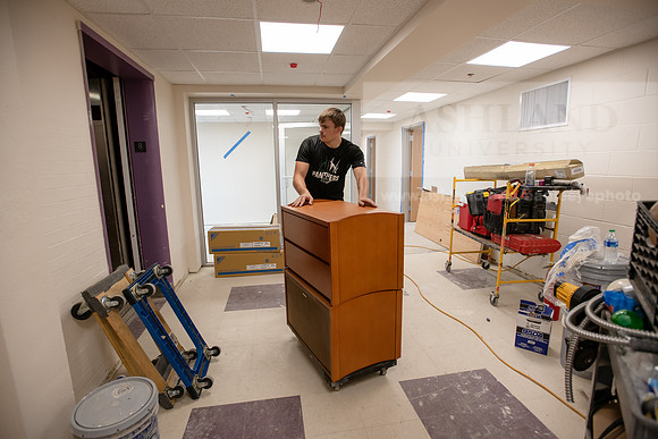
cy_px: 220
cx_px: 329
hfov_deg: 93.3
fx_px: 311
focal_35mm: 17
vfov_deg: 70.5
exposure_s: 1/250
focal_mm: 17
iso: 500
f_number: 4
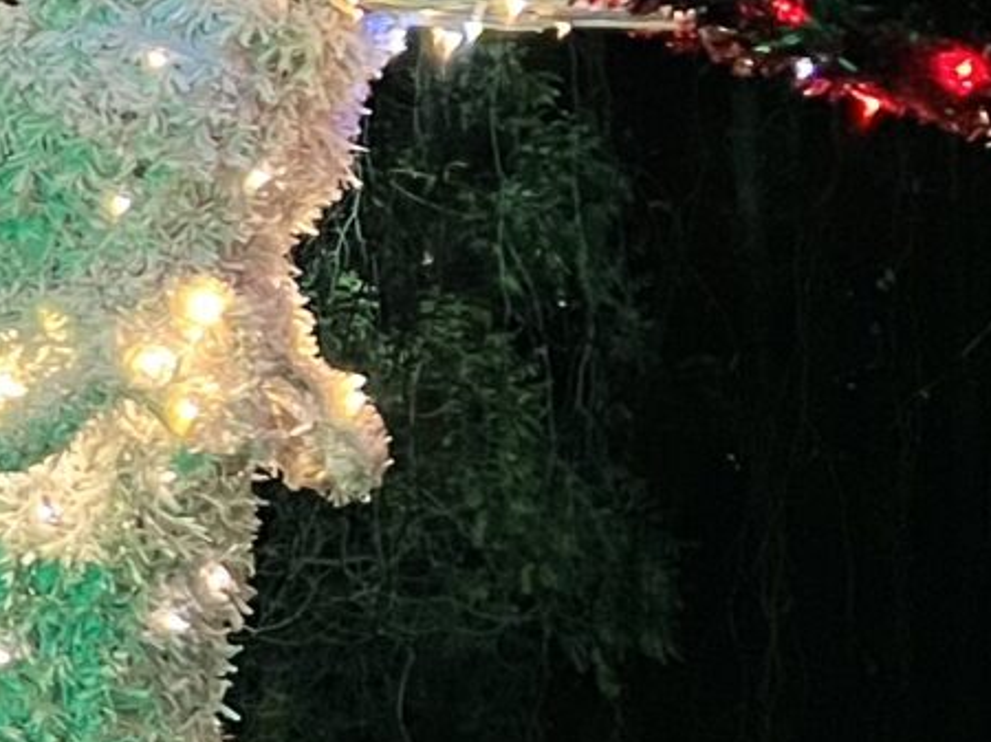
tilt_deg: -2.8
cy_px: 454
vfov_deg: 10.0
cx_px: -958
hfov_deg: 12.0
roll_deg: +1.1
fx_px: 4235
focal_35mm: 148
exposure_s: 1/33
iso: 400
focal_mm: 5.7
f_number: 1.5
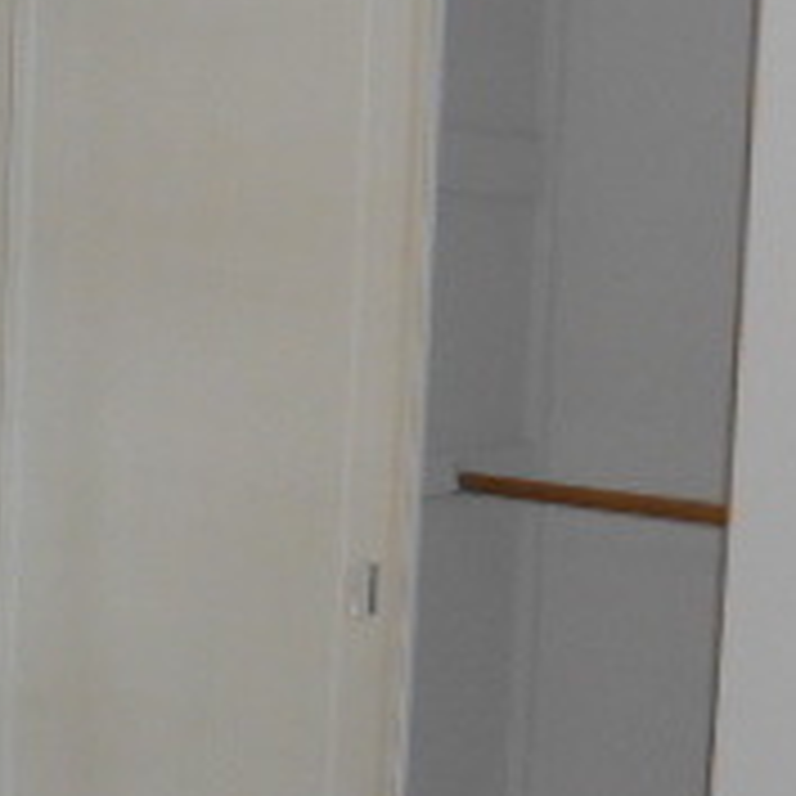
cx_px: -81
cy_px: 468
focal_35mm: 83
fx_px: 2159
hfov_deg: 20.0
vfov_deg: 20.9
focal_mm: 4.7
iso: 280
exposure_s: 1/25
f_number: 3.4
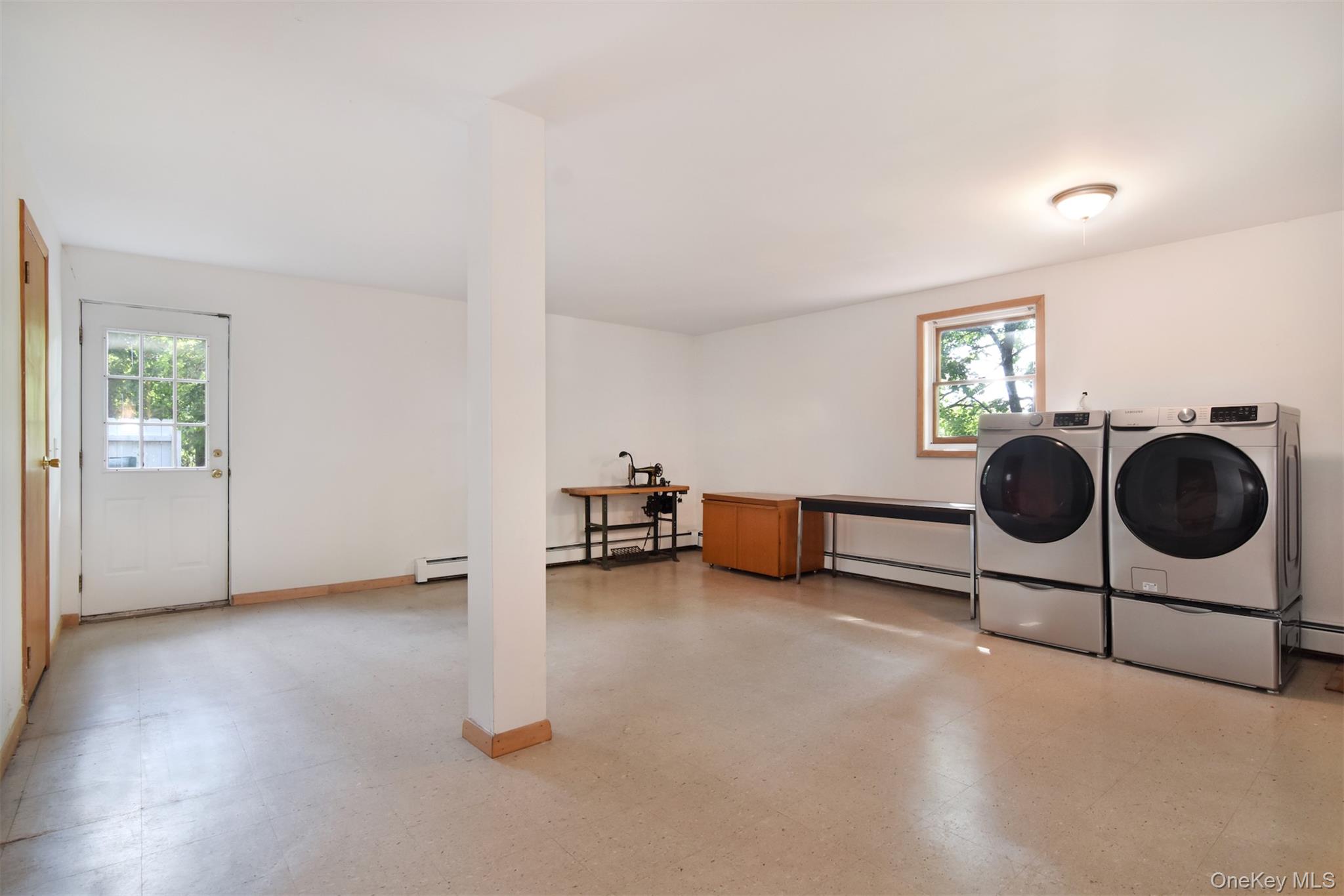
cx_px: 672
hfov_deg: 95.0
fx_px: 616
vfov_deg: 72.0
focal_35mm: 16
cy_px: 448
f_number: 8
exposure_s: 1/30
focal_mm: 11
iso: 640
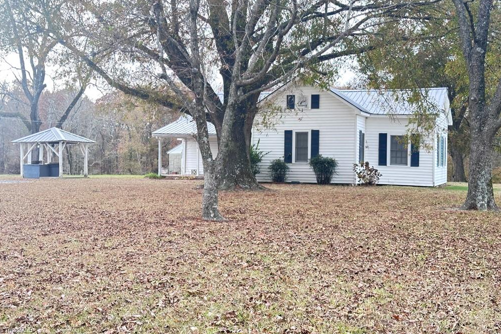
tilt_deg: +2.2
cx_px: 252
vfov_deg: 26.5
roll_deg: -0.5
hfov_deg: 38.9
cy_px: 142
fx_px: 710
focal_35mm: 51
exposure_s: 1/208
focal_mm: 6.86
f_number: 1.78
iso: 64
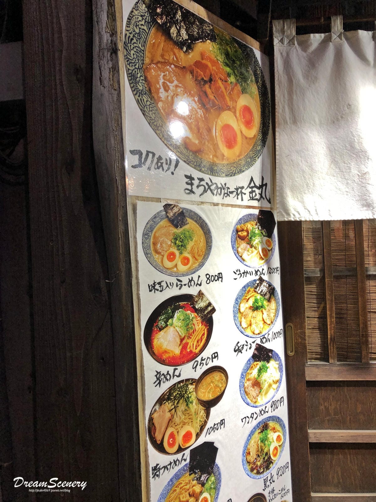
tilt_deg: -0.4
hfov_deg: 49.7
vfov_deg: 63.4
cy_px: 251
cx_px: 188
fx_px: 406
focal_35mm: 28
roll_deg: +2.3
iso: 20
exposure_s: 1/33
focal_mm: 3.99
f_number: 1.8
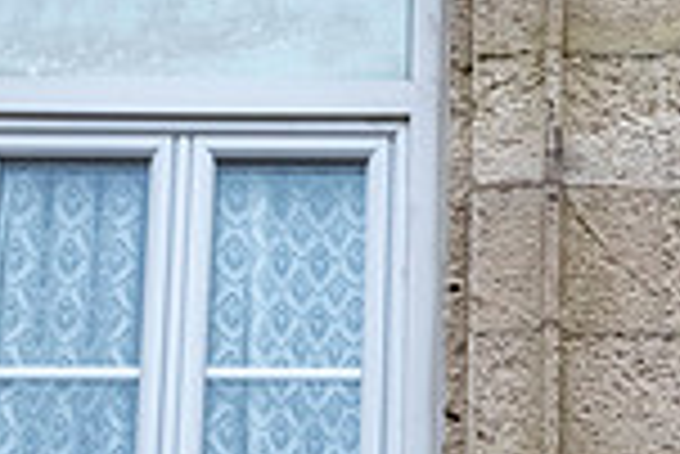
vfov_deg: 7.0
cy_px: 596
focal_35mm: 196
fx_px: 3706
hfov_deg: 10.4
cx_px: 730
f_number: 4.5
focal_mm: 34.3
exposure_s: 1/500
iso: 800
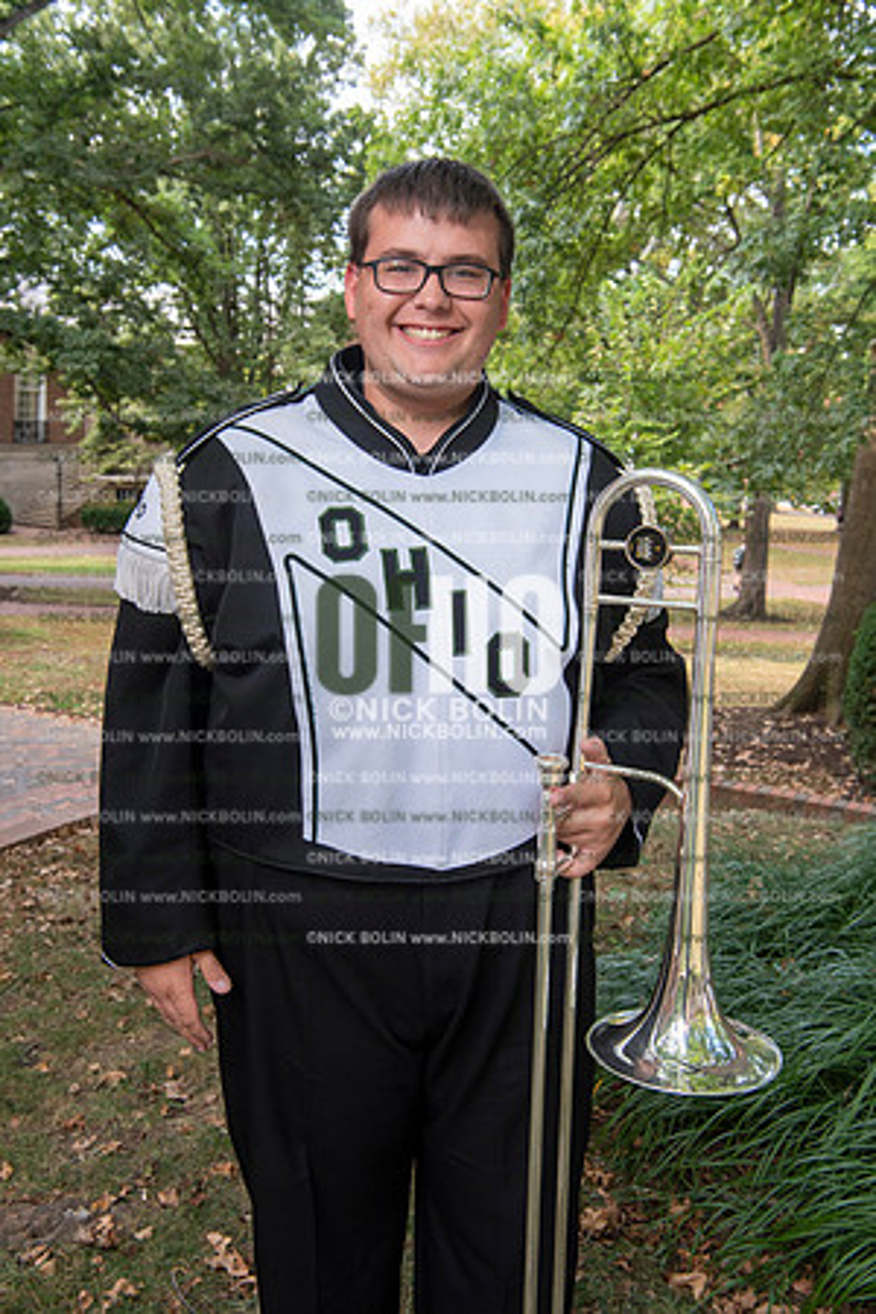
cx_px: 438
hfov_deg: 35.1
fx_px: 1387
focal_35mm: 38
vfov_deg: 50.7
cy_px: 657
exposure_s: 1/100
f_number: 8
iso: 500
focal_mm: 38
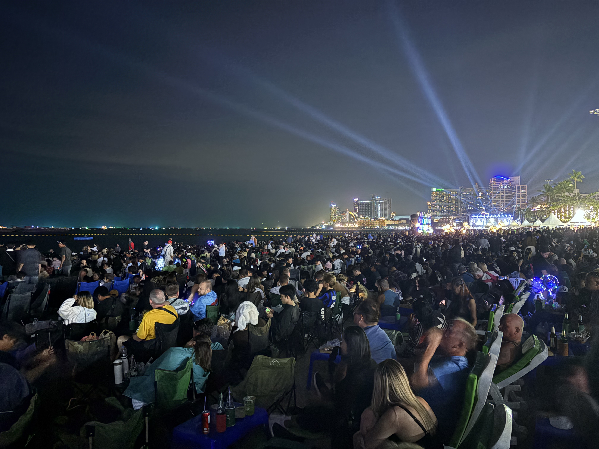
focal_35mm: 26
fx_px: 450
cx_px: 300
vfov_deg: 53.1
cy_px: 224
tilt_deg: +0.6
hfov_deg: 67.3
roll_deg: -0.1
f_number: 1.6
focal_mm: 5.96
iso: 2500
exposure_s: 1/14
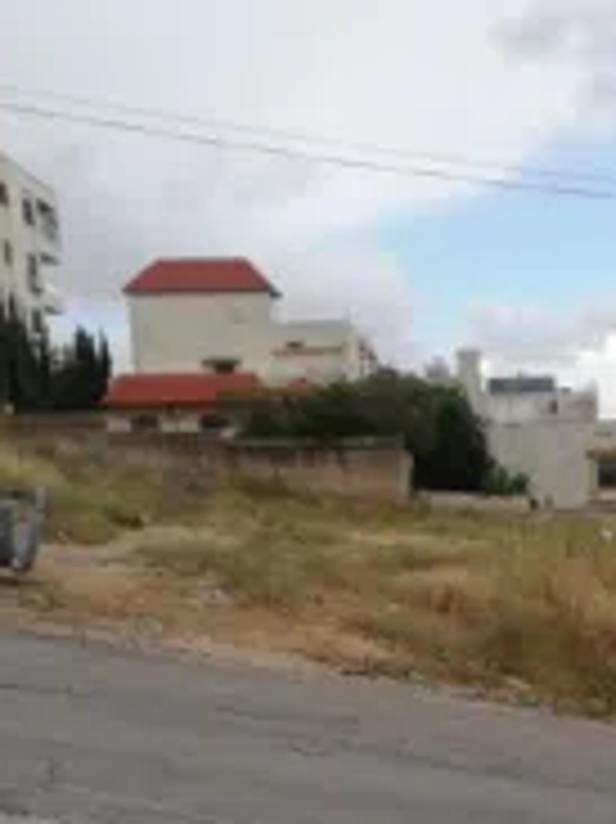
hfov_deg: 23.9
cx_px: 585
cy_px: 684
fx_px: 1402
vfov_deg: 31.7
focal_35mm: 59
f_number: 2.2
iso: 50
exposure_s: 1/623
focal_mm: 3.81
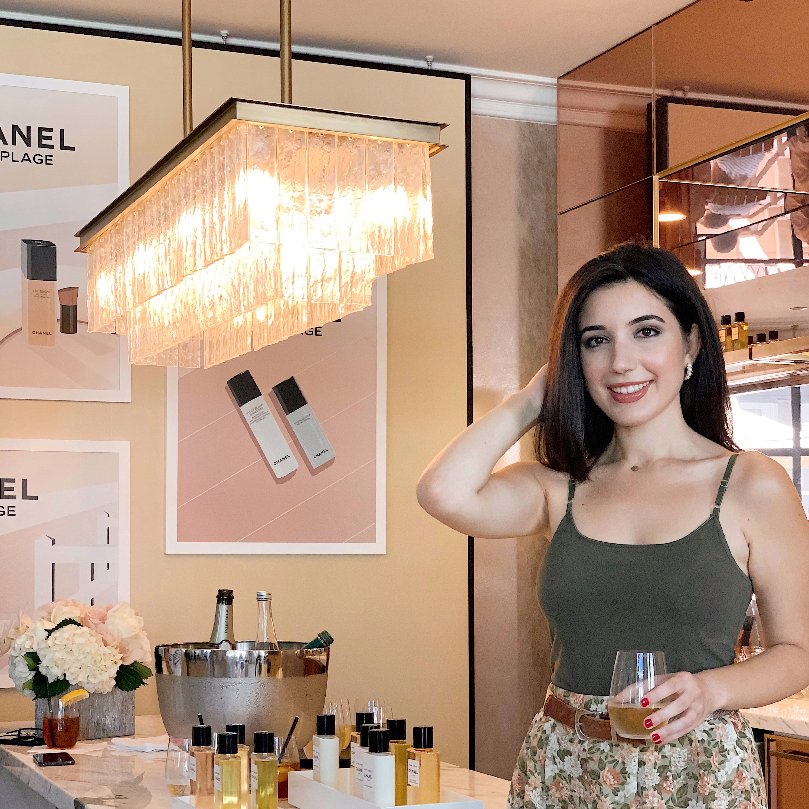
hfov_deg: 27.7
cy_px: 527
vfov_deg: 27.6
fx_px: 1639
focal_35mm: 62
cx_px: 405
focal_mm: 6
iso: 50
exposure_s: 1/120
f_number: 2.4
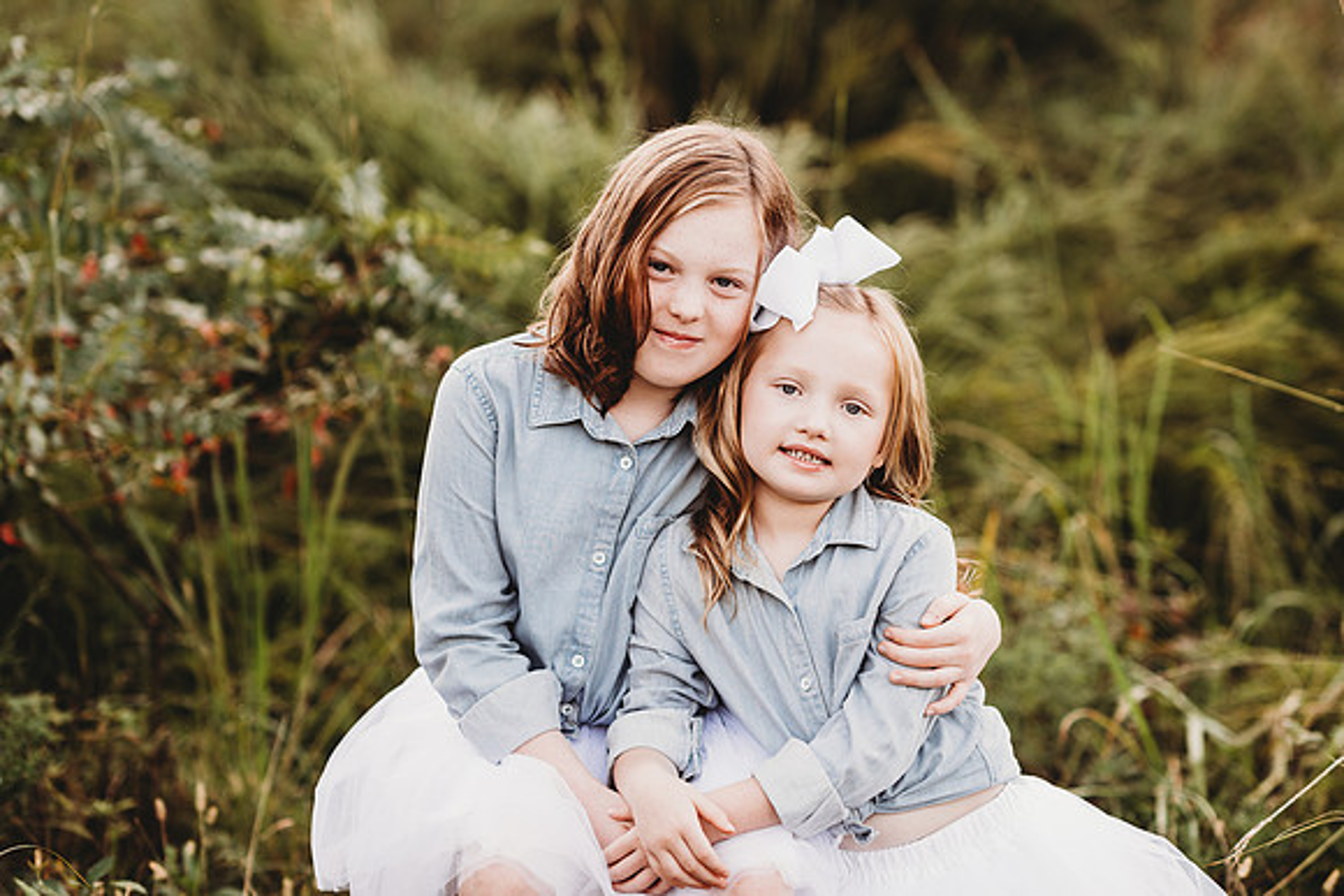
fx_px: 3174
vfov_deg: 16.1
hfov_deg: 23.9
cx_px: 672
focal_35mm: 85
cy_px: 448
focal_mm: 85
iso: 125
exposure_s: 1/200
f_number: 2.2
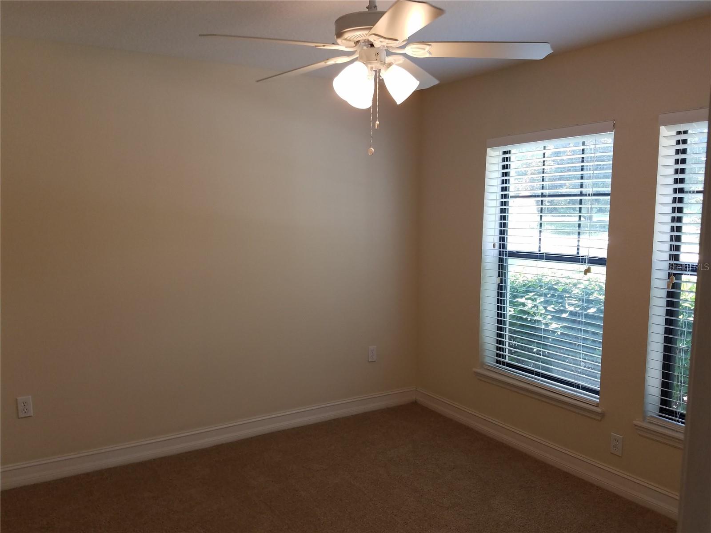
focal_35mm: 26
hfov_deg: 67.3
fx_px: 534
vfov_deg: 53.1
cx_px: 356
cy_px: 266
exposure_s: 1/120
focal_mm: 4.2
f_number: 1.7
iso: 64
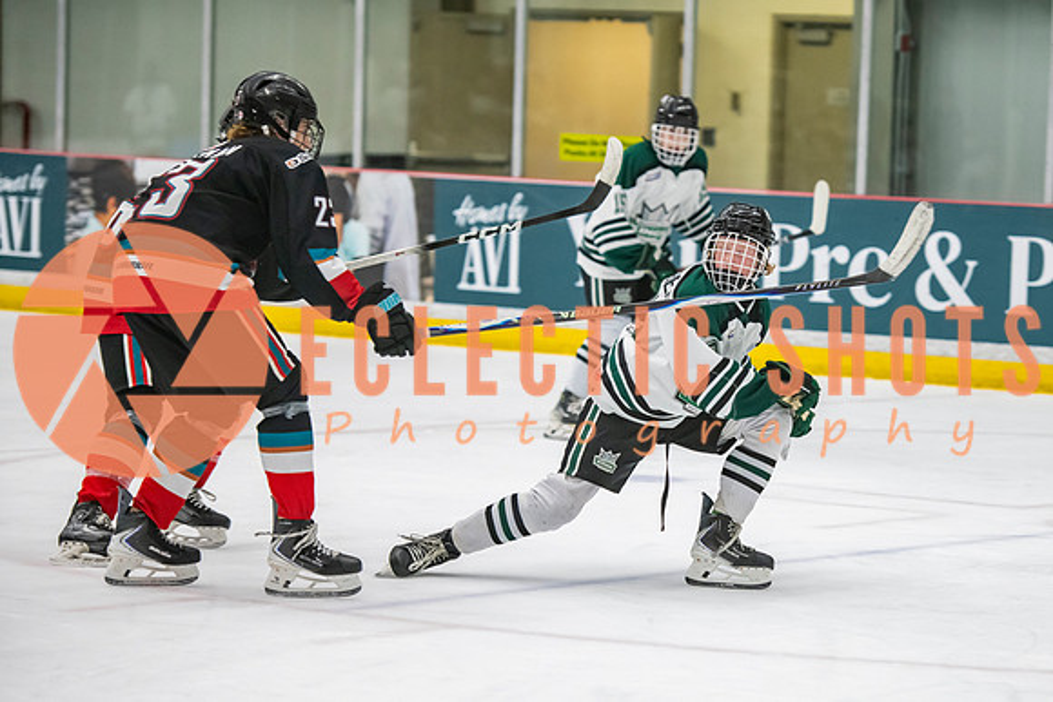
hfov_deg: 12.8
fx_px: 4702
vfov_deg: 8.5
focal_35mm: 161
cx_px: 705
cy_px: 434
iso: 2000
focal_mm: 120
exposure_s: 1/640
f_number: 3.2
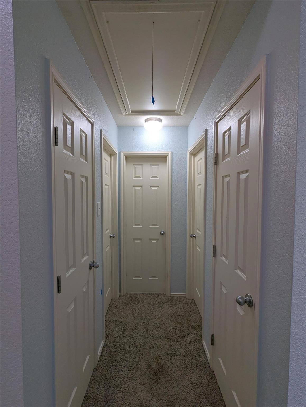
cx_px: 153
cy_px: 204
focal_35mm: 16
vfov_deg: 94.4
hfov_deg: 78.3
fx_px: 188
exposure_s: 1/60
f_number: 2.2
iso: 71
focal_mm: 2.35
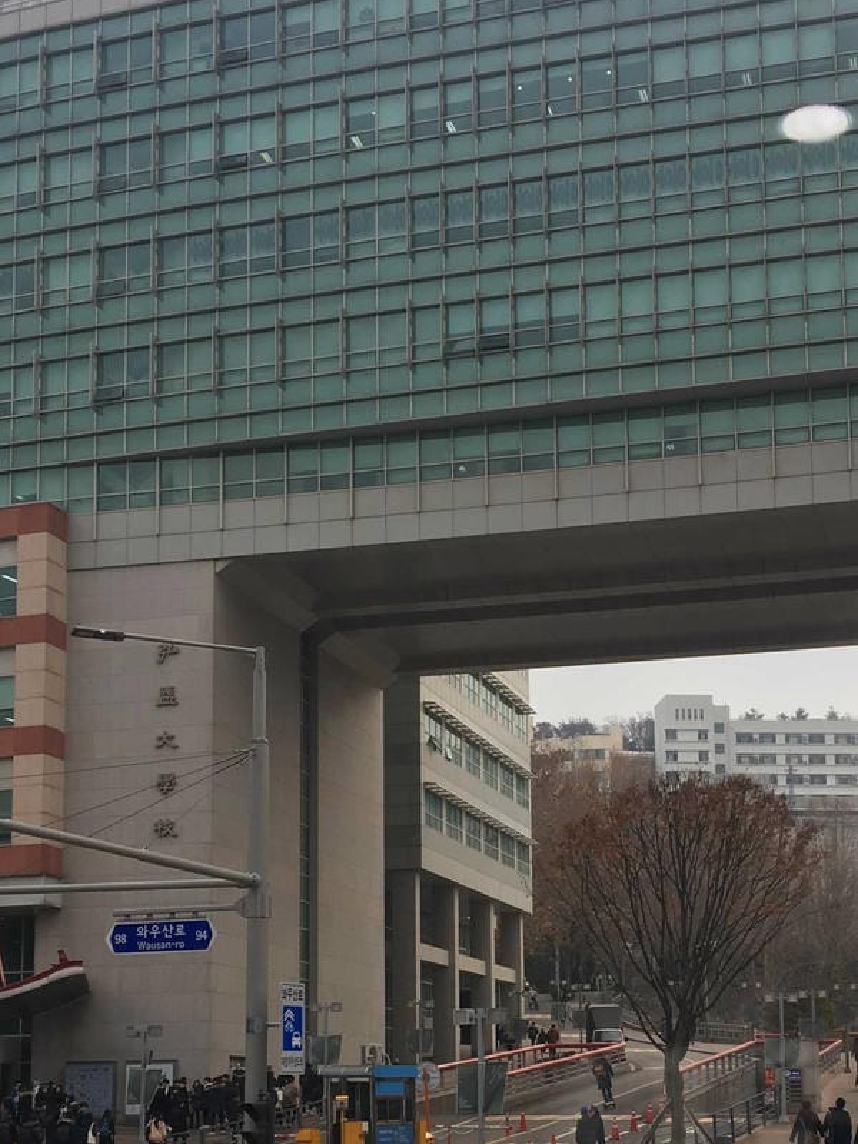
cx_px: 446
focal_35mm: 58
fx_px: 1917
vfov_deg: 32.7
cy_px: 837
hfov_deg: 25.2
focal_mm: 4.15
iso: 25
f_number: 2.2
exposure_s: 1/400
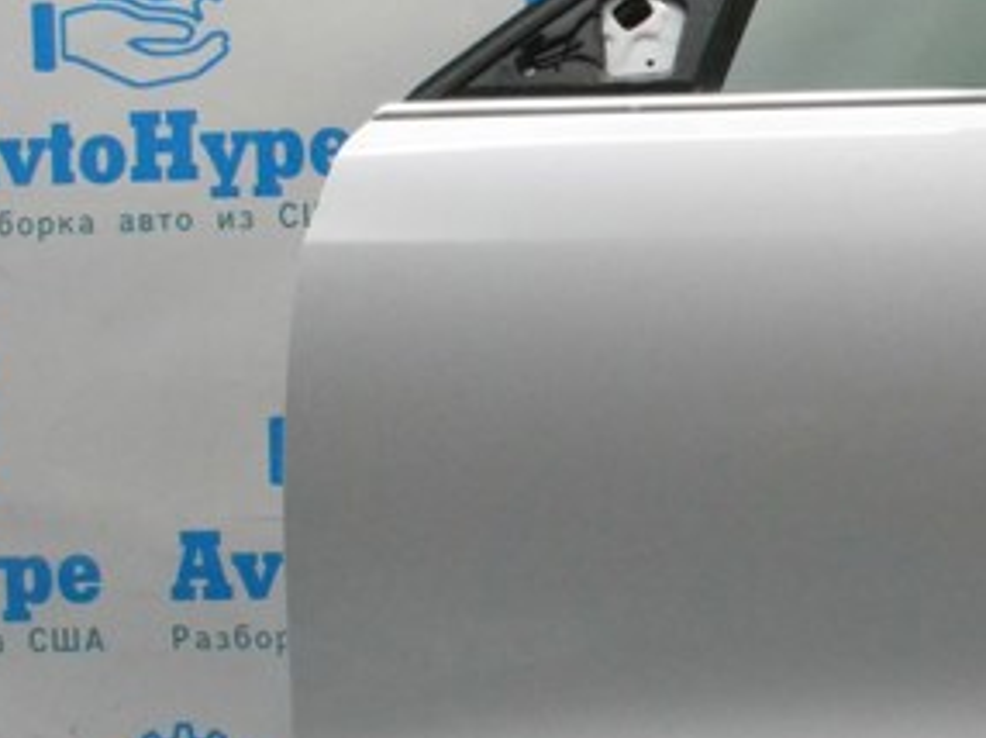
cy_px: 366
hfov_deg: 22.1
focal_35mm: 84
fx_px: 2391
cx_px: 1058
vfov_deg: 17.5
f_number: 14
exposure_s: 1/125
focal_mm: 26
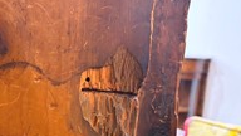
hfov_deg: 33.7
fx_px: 377
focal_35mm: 59
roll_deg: -3.4
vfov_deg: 20.0
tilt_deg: -10.7
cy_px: 121
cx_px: 29
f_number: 1.6
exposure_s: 1/33
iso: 400
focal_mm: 5.96
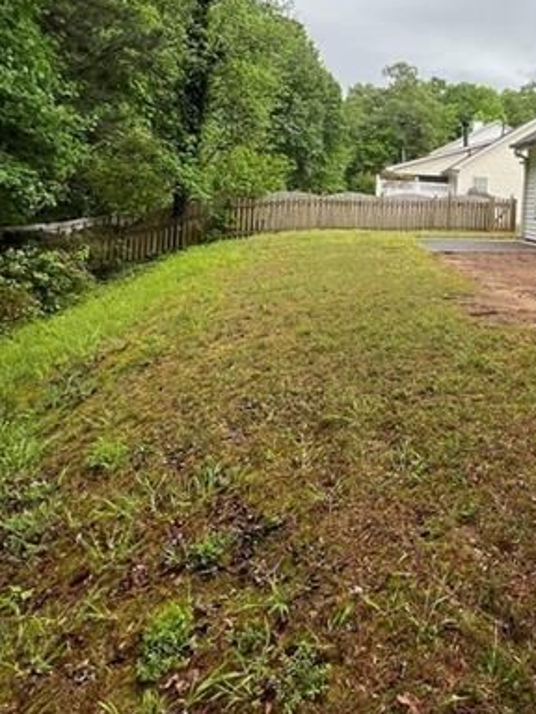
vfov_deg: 64.8
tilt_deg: -1.2
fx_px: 537
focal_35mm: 26
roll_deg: -3.4
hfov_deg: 48.0
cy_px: 216
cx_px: 475
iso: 32
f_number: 1.8
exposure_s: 1/344
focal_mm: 1.57
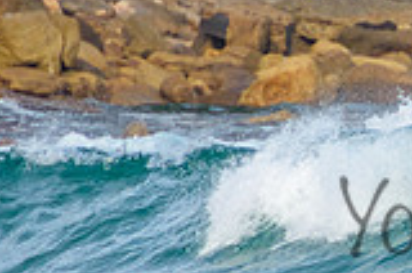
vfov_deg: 0.6
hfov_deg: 0.9
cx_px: 605
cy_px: 194
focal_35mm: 2181
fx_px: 24910
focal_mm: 400
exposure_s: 1/1000
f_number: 5.6
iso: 450
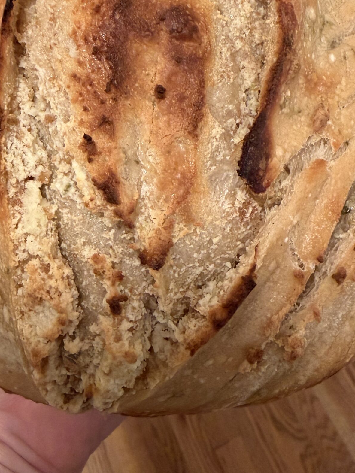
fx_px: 533
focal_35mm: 39
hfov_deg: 36.4
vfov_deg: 46.0
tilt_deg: -47.5
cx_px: 114
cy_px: 114
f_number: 2.2
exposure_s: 1/60
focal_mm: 2.22
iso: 320
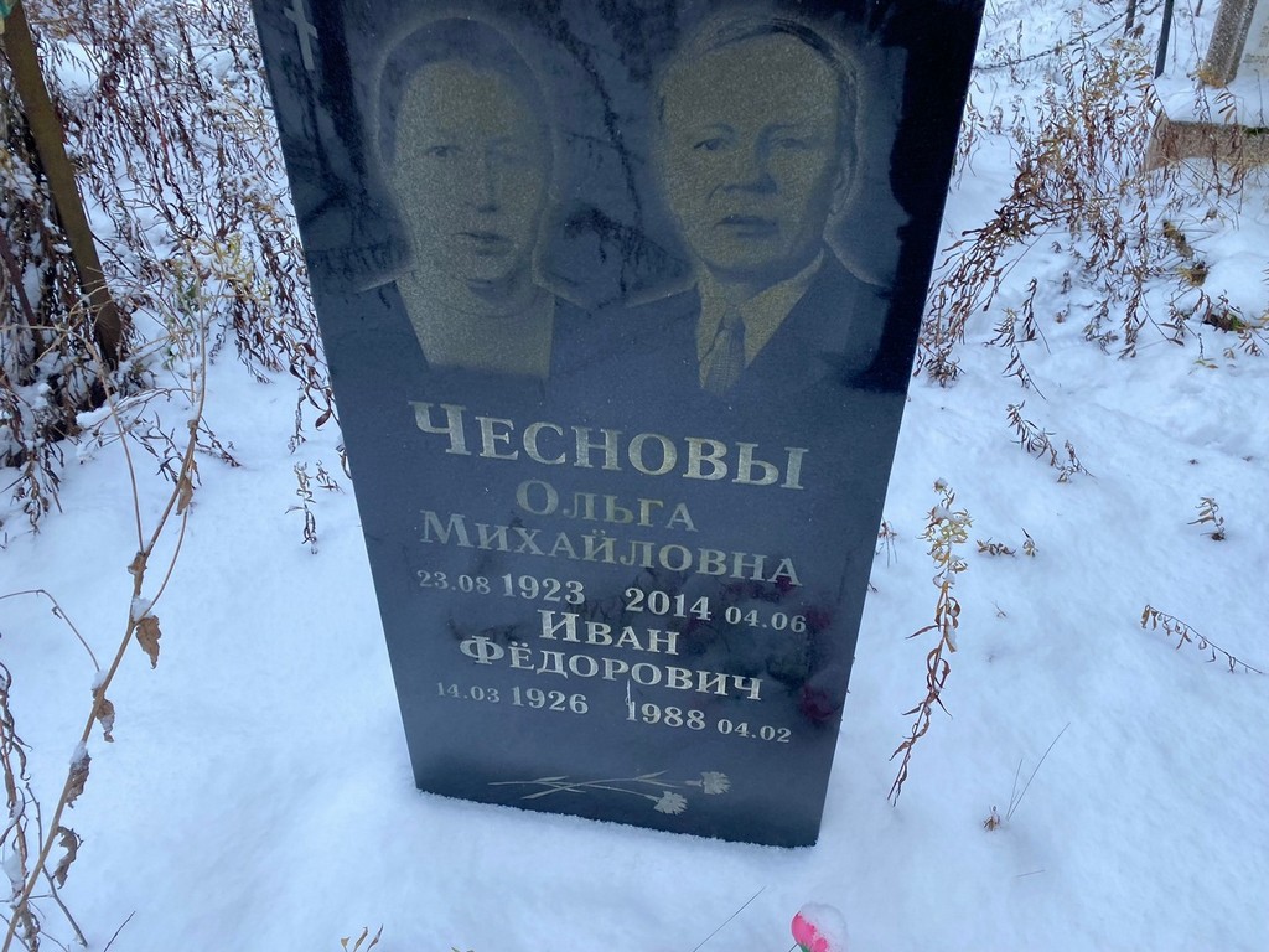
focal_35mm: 26
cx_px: 634
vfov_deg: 53.1
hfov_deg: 67.3
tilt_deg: -46.1
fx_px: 953
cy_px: 476
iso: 32
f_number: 1.8
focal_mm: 4.25
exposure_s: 1/305
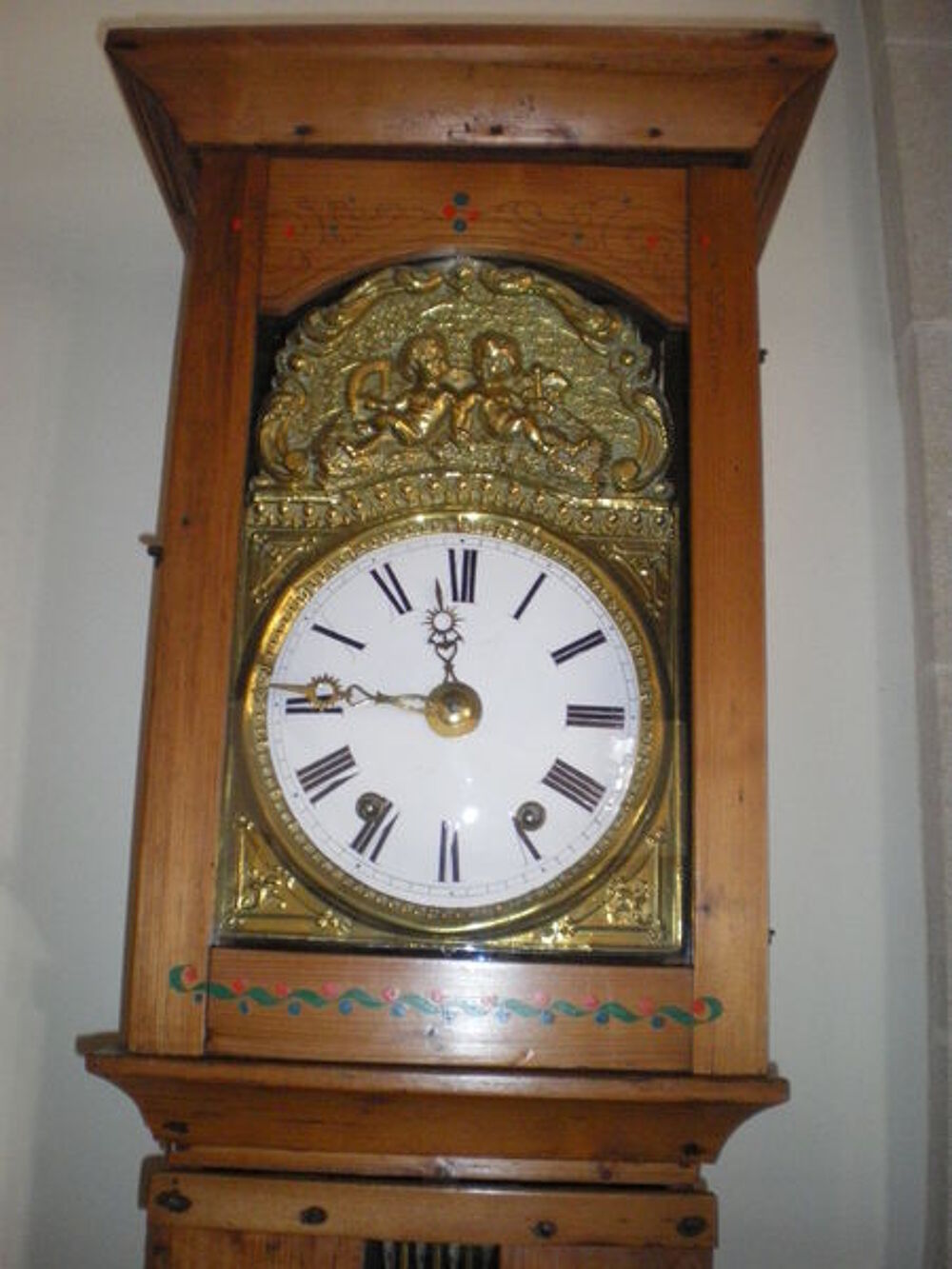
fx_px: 1320
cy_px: 634
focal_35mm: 36
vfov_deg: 51.4
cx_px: 476
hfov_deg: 39.7
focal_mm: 6.3
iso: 640
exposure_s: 1/50
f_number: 3.1
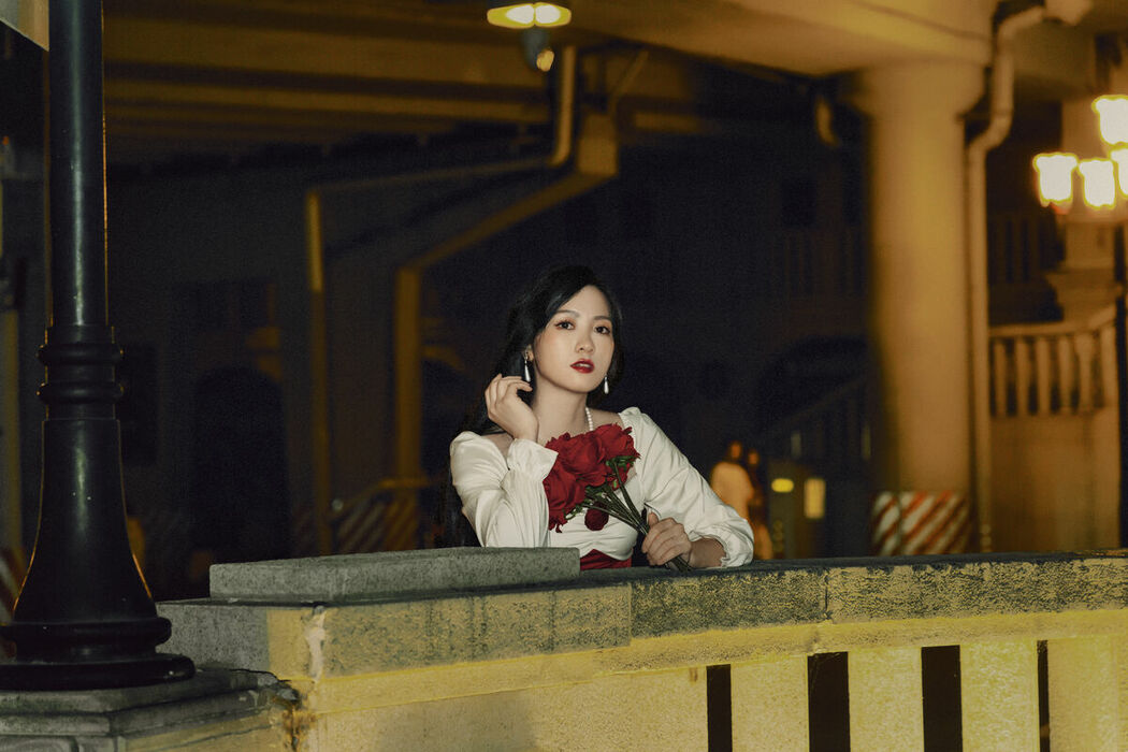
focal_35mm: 93
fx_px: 2914
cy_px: 376
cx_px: 564
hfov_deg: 21.9
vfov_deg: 14.7
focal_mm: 93
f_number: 4
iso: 2500
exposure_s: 1/125
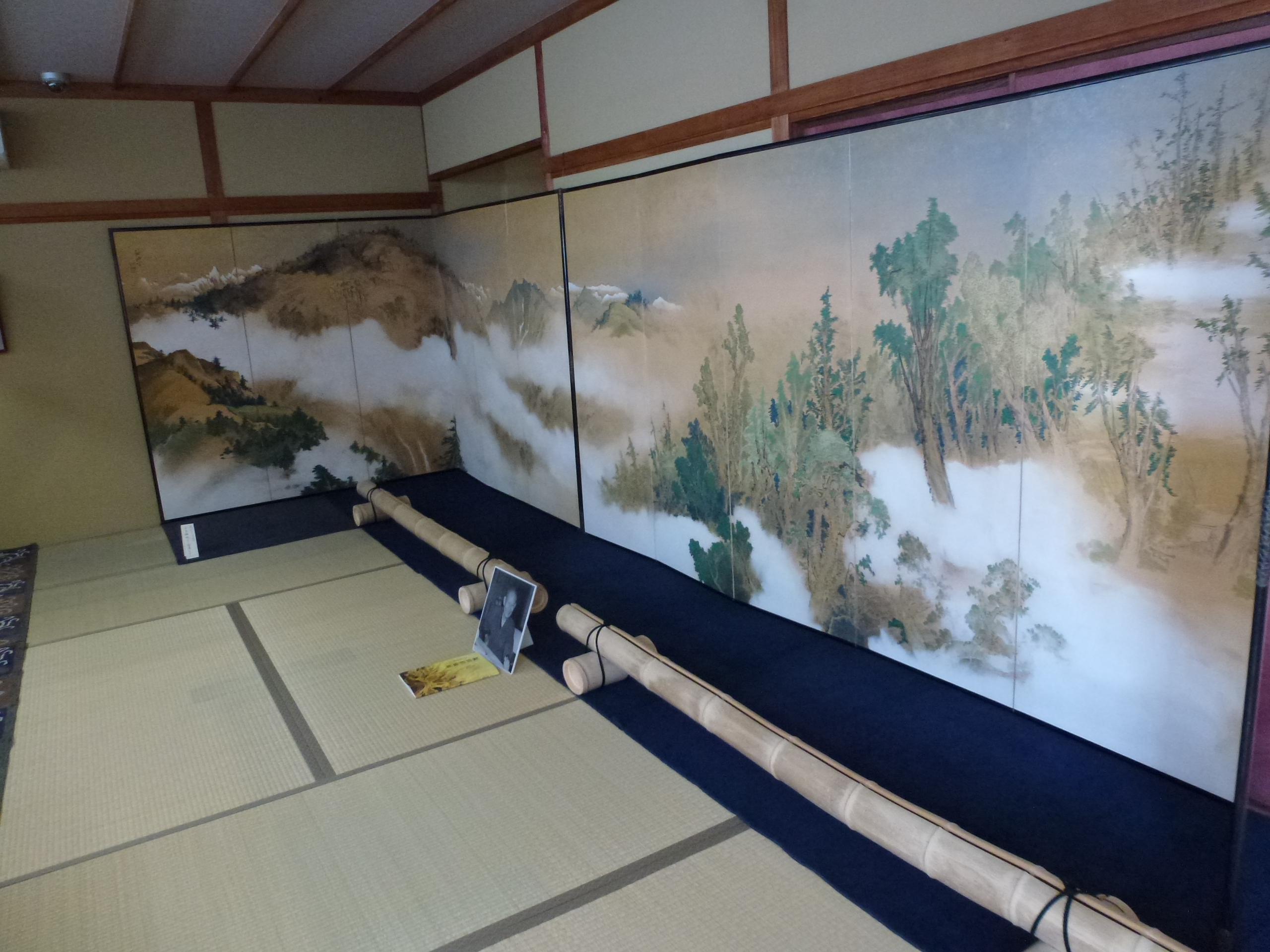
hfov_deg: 71.6
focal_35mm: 24
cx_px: 635
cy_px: 476
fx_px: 881
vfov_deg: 56.8
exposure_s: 1/40
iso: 400
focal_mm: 4.3
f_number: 3.3
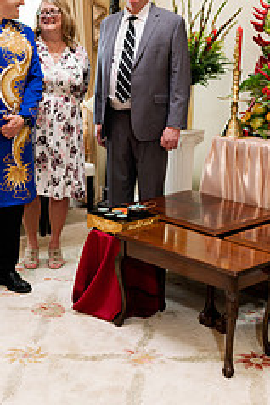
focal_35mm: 66
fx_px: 744
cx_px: 119
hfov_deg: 20.6
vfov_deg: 30.3
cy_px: 136
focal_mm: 35
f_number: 1.4
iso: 160
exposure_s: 1/250
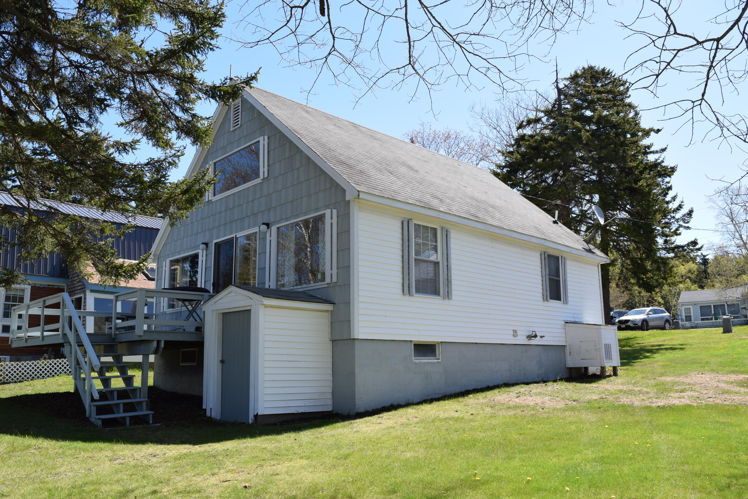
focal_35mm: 28
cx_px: 365
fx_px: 582
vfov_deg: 46.4
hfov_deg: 65.5
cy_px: 254
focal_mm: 18
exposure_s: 1/250
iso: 200
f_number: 8
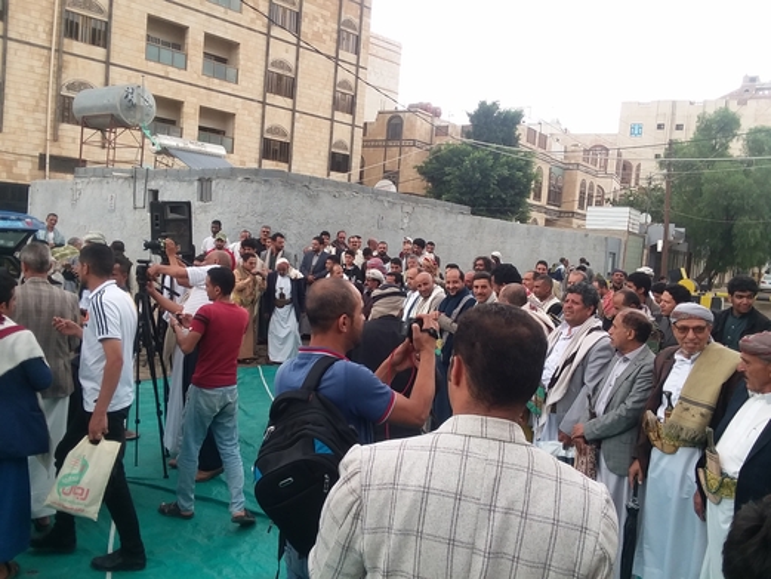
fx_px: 646
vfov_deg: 48.2
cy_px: 290
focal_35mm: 29
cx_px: 386
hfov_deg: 61.6
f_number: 1.9
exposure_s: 1/220
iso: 40
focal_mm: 2.47
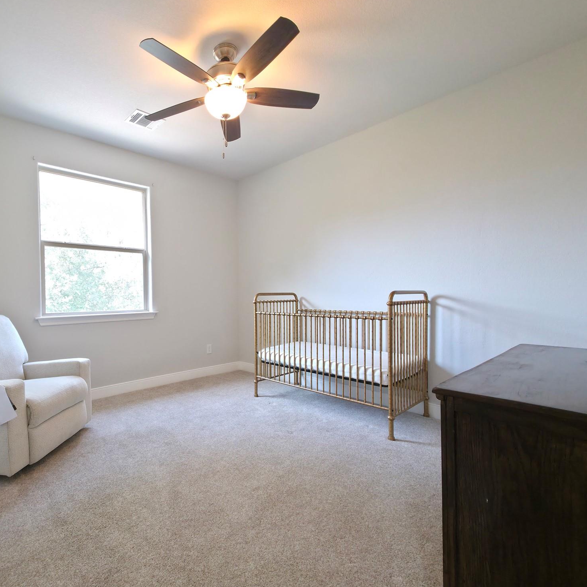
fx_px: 307
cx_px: 207
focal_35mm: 16
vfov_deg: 87.4
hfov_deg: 85.1
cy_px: 301
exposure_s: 1/40
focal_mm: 2.2
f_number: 1.9
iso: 100
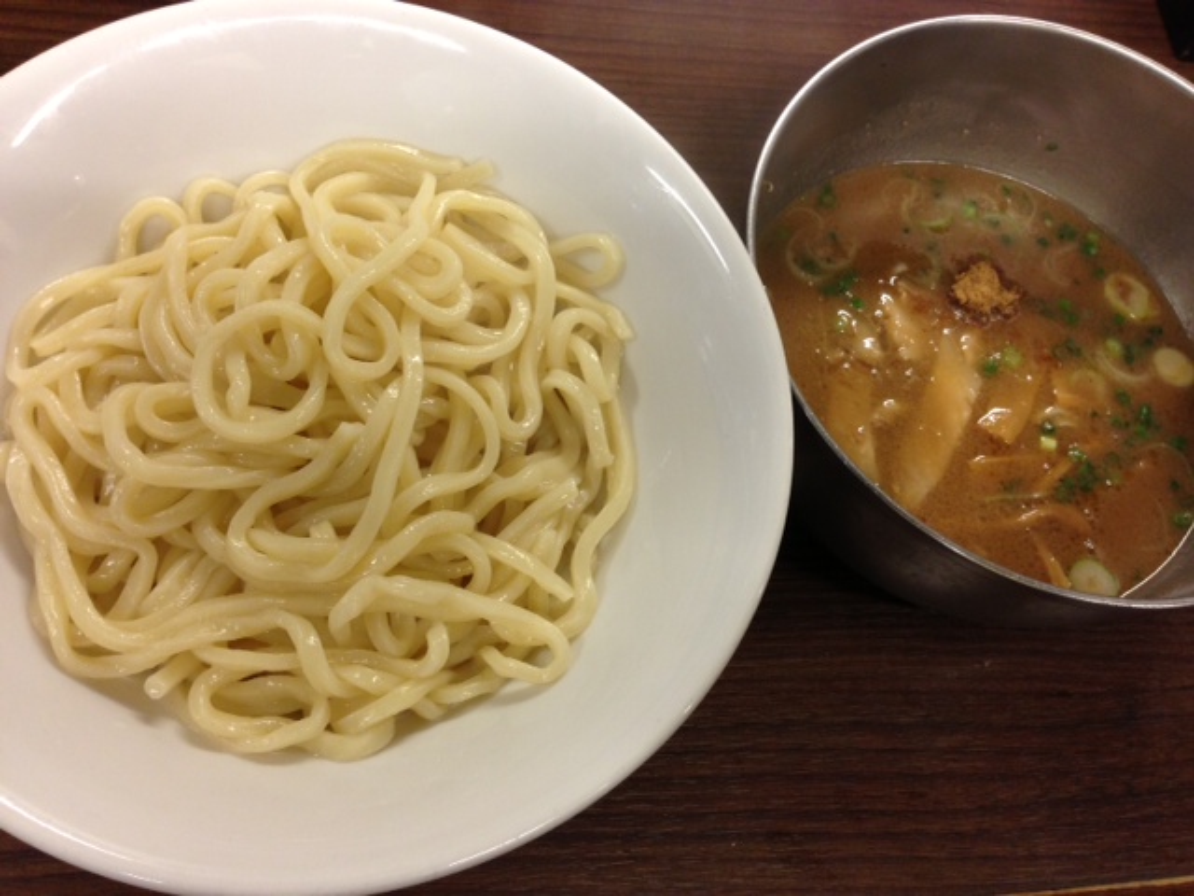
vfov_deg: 42.9
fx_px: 1138
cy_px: 448
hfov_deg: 55.4
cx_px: 597
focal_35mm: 33
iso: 100
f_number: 2.4
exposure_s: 1/20
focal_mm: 4.13
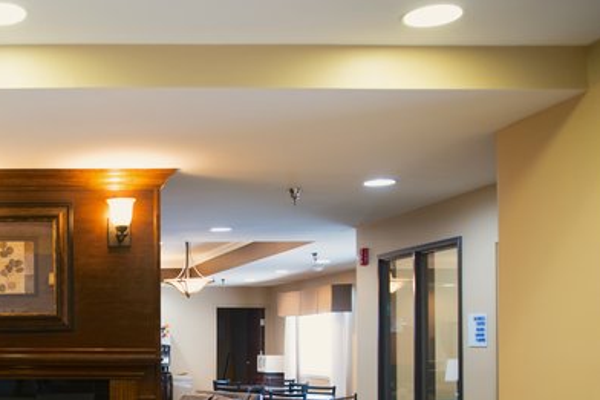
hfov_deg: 36.5
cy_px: 356
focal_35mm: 49
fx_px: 816
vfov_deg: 26.6
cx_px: 9
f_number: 2.5
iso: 640
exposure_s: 1/60
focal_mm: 24
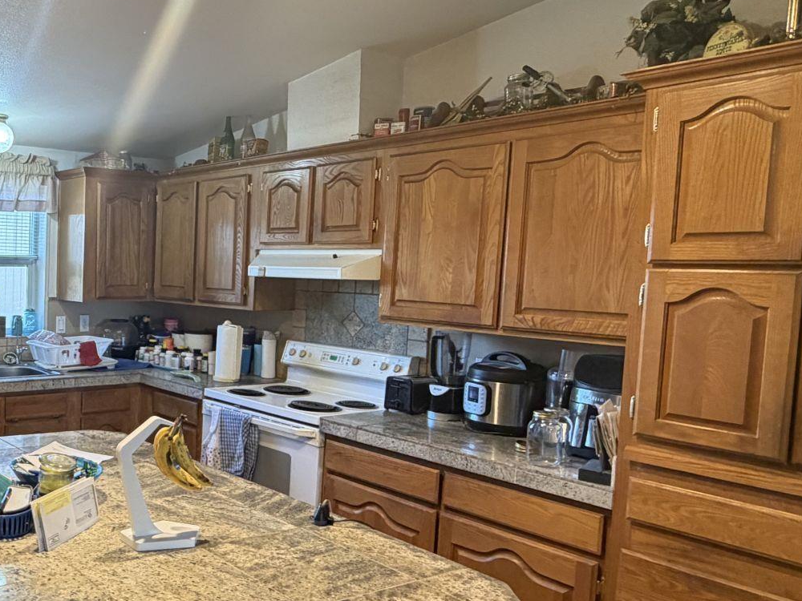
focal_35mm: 32
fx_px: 741
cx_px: 47
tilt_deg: -4.9
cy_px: 315
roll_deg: -0.8
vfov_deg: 44.1
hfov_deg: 49.1
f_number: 2.2
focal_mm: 2.22
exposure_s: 1/60
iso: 250
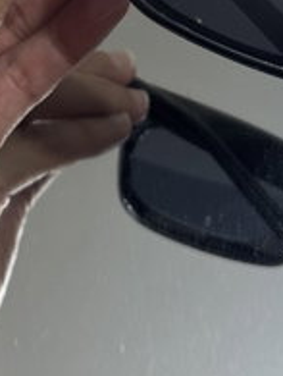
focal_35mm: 131
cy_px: -90
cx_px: 94
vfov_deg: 14.5
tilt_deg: -59.6
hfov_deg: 11.3
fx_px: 1423
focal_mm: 6.76
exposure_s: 1/50
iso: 100
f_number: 1.78
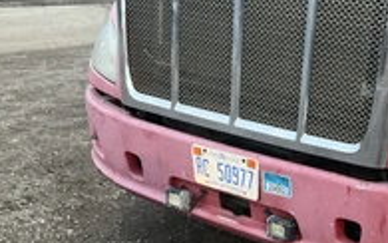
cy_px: 195
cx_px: 344
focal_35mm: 63
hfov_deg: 31.1
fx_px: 666
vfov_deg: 20.4
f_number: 1.8
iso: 320
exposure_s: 1/42
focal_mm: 3
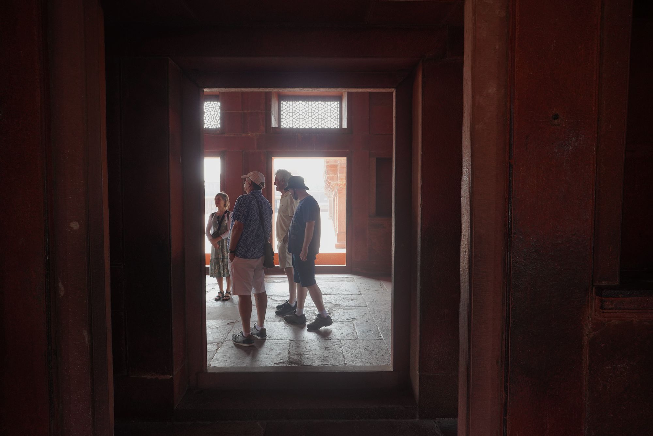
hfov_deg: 73.7
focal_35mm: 24
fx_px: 435
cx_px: 326
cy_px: 218
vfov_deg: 53.1
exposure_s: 1/100
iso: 800
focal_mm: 24
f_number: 8
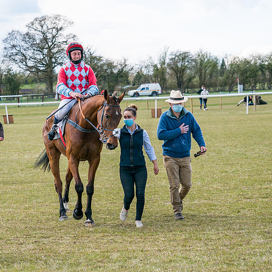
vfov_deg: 16.1
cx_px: 93
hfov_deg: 16.1
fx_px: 960
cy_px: 138
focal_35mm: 108
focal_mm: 79
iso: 400
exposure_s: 1/1600
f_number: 5
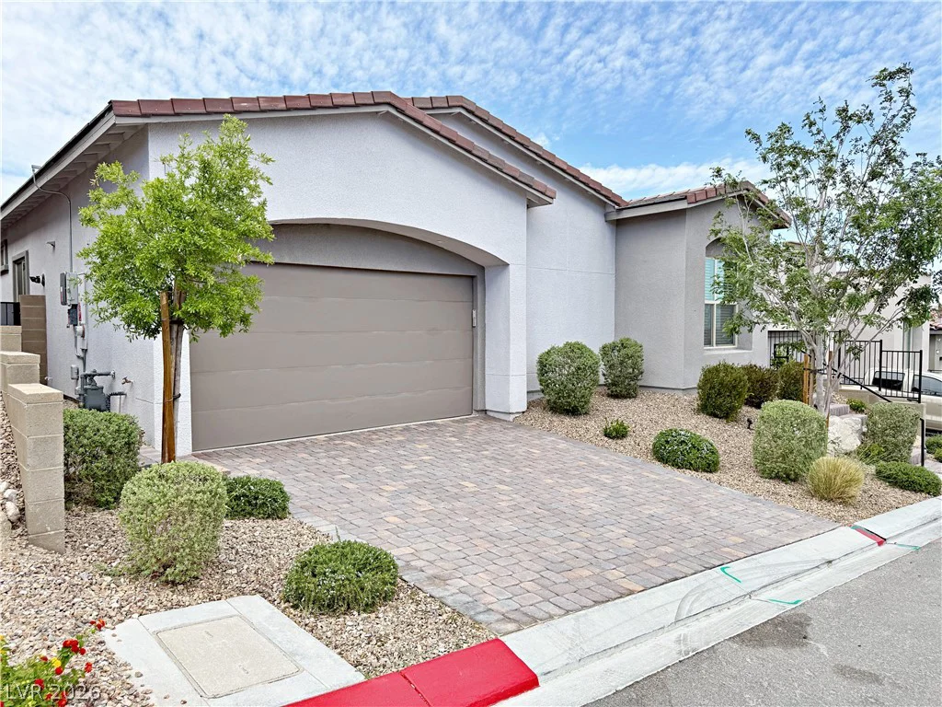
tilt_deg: -2.1
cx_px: 471
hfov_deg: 71.6
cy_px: 354
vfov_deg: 56.8
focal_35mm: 24
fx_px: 653
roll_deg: +0.2
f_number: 1.78
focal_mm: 6.76
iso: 80
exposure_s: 1/2525
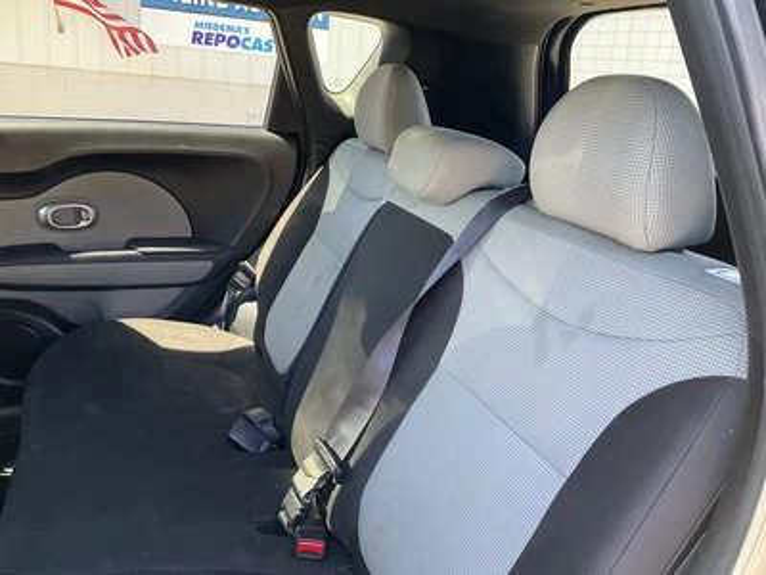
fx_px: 642
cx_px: 383
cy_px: 288
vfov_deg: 48.2
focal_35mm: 29
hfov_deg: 61.7
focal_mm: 3
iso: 64
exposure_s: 1/88
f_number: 1.8
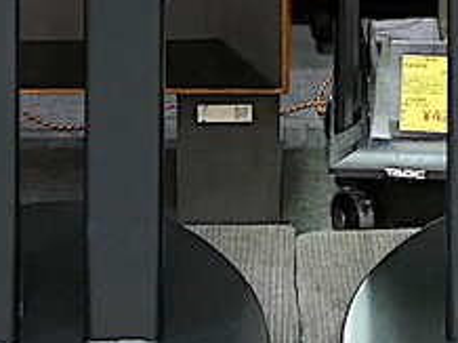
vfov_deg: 7.5
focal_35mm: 194
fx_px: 2564
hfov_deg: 10.2
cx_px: 309
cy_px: -238
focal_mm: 7.8
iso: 200
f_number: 3.9
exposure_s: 1/4
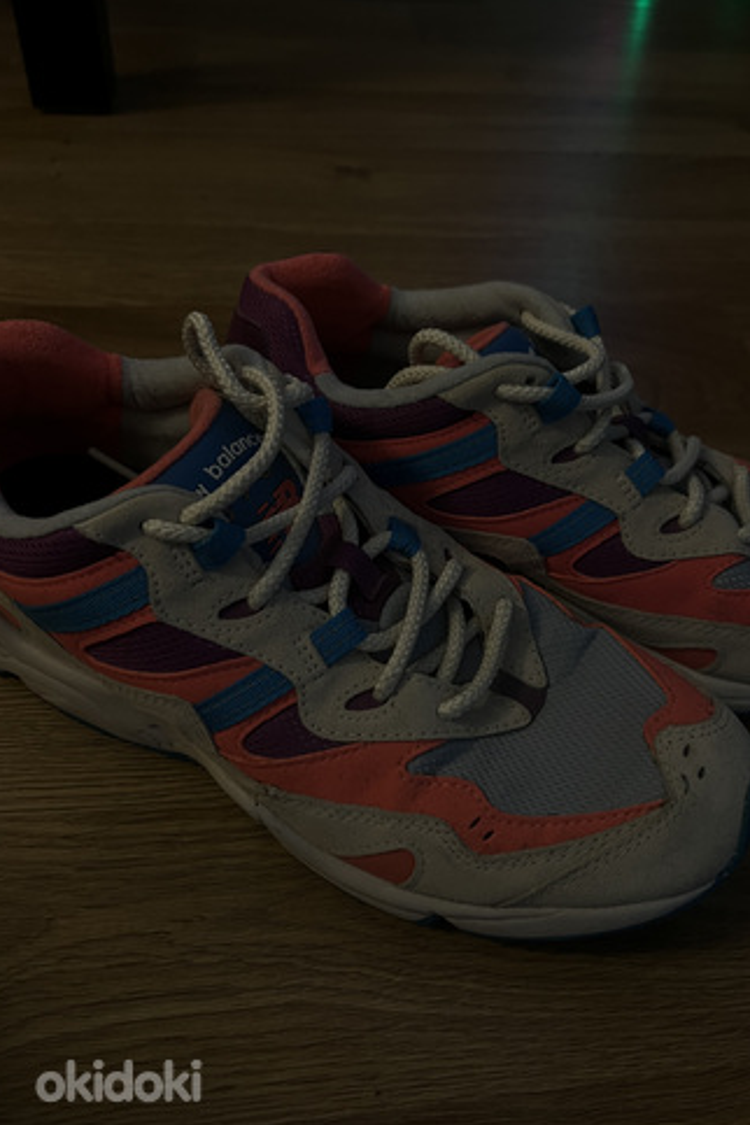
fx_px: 875
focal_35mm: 28
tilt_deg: -50.1
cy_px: 580
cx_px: 406
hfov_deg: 46.4
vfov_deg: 65.5
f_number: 1.5
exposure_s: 1/60
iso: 320
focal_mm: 5.7
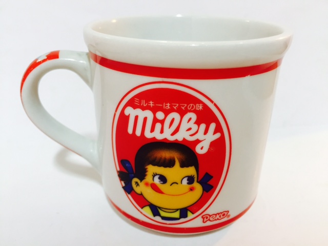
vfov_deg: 48.2
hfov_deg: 61.7
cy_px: 123
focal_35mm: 29
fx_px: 275
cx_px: 164
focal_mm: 4.15
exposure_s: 1/33
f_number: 2.2
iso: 100
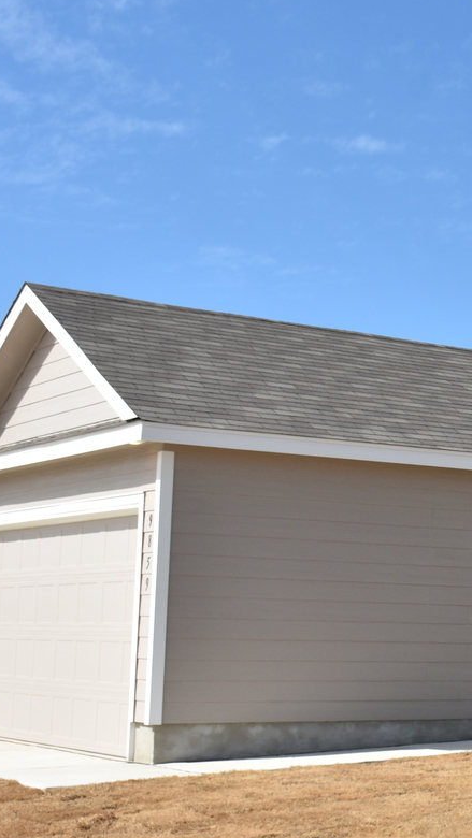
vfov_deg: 28.2
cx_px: 792
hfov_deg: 14.5
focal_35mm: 75
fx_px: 1670
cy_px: 465
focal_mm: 23
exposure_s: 1/500
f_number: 8
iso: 140
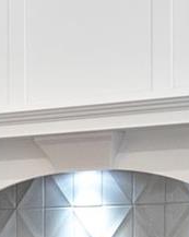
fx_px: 1359
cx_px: -605
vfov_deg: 9.8
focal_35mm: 194
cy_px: 285
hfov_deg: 6.3
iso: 640
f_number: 9
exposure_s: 1/200
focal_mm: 14
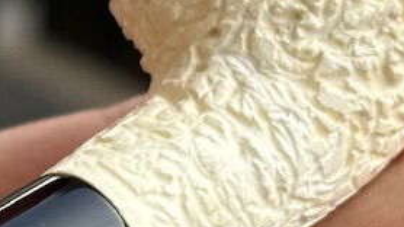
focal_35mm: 241
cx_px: -141
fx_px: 2580
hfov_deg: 8.8
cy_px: 138
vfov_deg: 5.0
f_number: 1.78
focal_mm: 6.86
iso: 64
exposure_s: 1/508
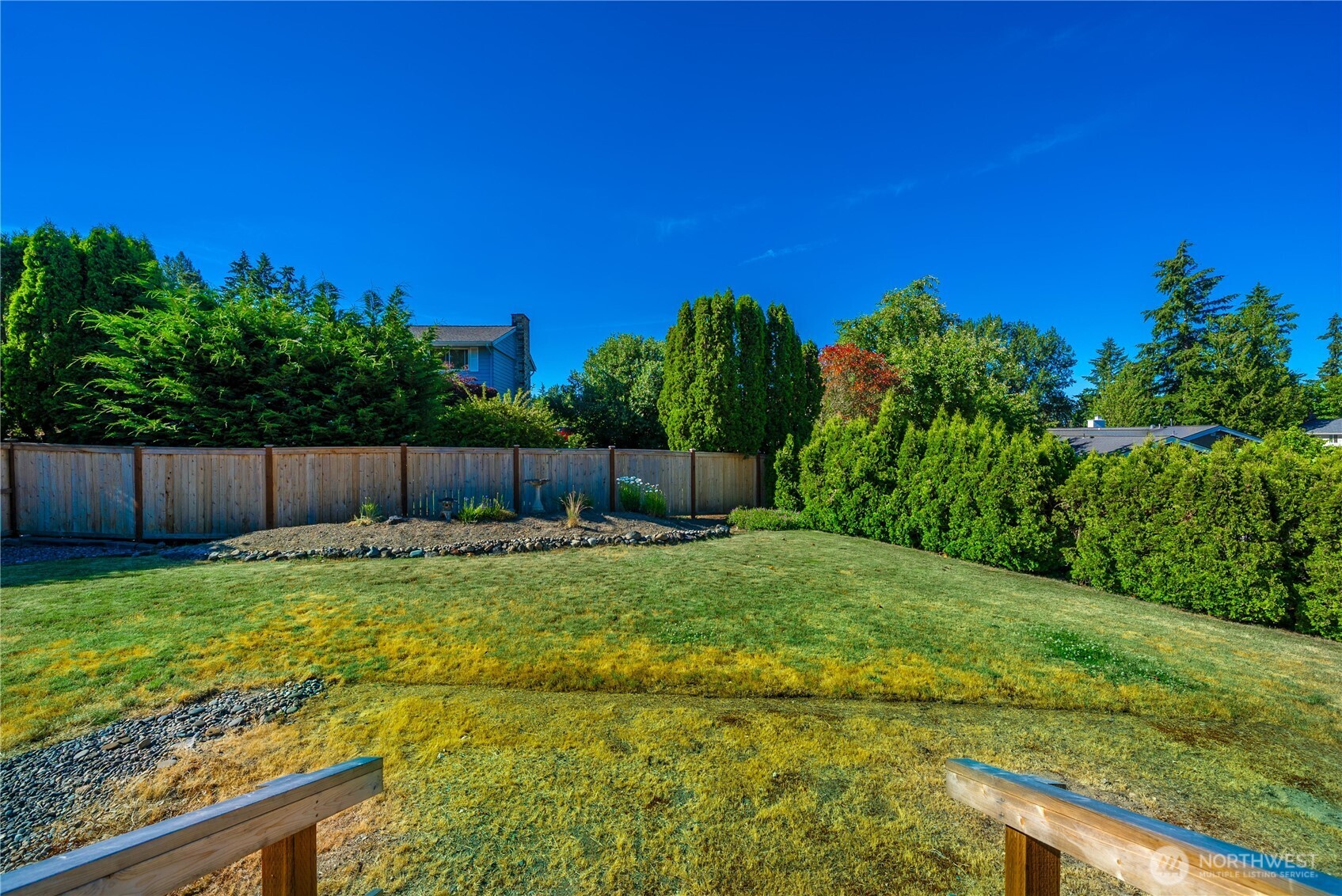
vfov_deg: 81.3
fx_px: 522
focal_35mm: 14
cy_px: 448
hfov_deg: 104.2
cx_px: 671
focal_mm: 14
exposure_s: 1/400
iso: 80
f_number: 7.1
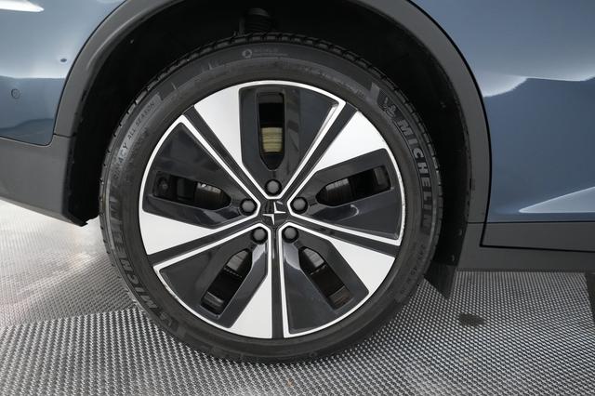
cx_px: 298
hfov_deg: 67.4
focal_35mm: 27
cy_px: 198
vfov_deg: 47.9
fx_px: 446
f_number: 2.8
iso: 5000
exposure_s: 1/320
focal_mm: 27
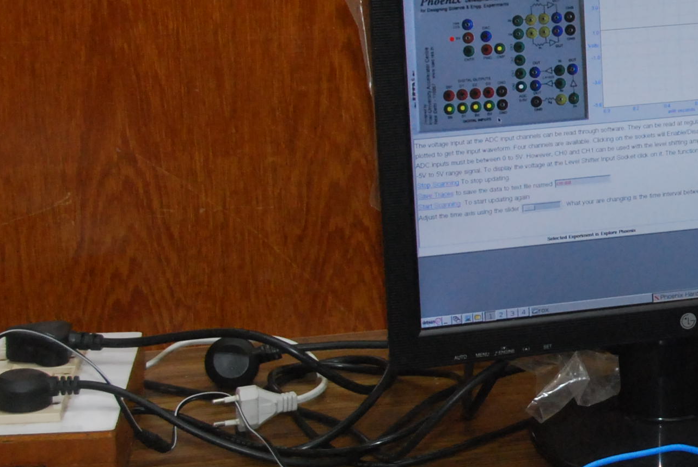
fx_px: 2815
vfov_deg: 9.5
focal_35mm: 145
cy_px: 222
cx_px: 877
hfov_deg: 13.7
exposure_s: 1/40
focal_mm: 32
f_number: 6.3
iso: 800
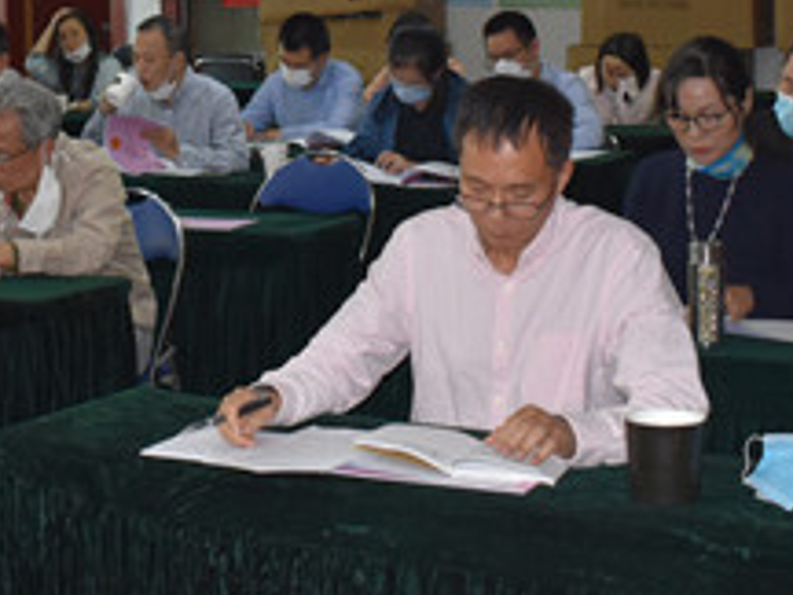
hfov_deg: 21.0
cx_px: 187
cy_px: 18
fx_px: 2115
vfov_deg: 15.7
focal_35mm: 92
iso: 800
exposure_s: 1/80
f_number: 4.5
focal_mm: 23
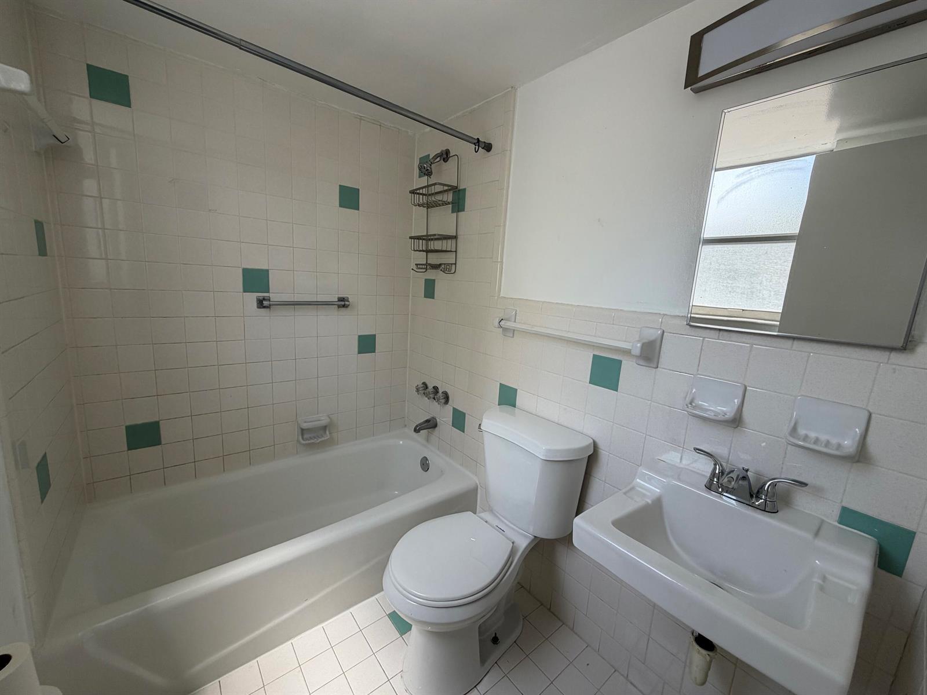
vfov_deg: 85.7
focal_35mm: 14
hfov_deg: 102.1
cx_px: 464
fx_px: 375
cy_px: 348
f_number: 2.2
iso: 64
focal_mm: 2.22
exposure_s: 1/214
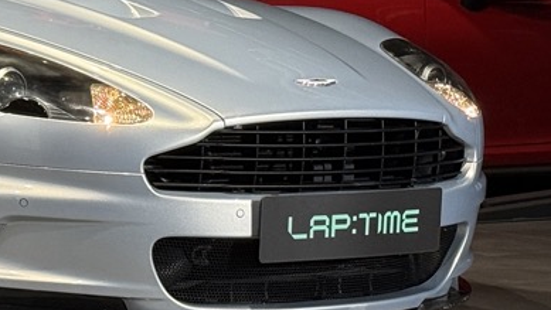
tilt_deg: -3.2
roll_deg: -1.1
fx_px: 2513
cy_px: 132
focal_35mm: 172
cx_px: -118
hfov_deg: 12.2
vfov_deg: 7.1
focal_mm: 6.76
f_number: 1.78
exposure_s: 1/100
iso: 100
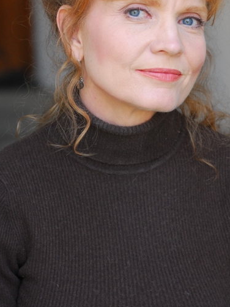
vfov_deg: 10.8
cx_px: 114
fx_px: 1620
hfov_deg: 8.1
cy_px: 87
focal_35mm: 183
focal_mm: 85
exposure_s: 1/200
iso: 400
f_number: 4
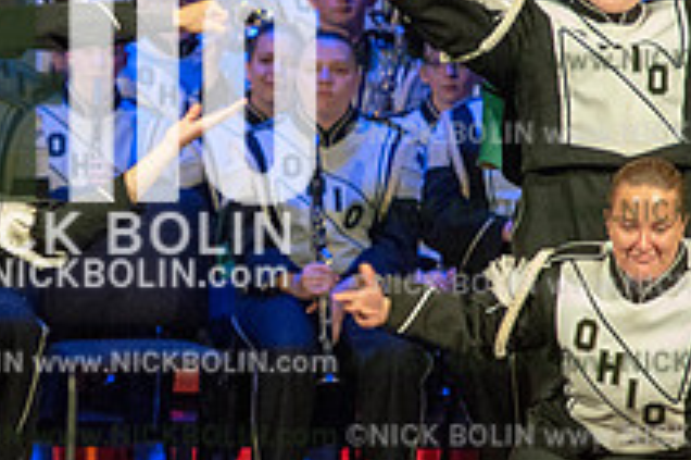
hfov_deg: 3.0
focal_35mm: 685
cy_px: 134
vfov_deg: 2.0
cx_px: 85
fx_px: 13138
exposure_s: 1/250
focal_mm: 250
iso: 8000
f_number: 5.6
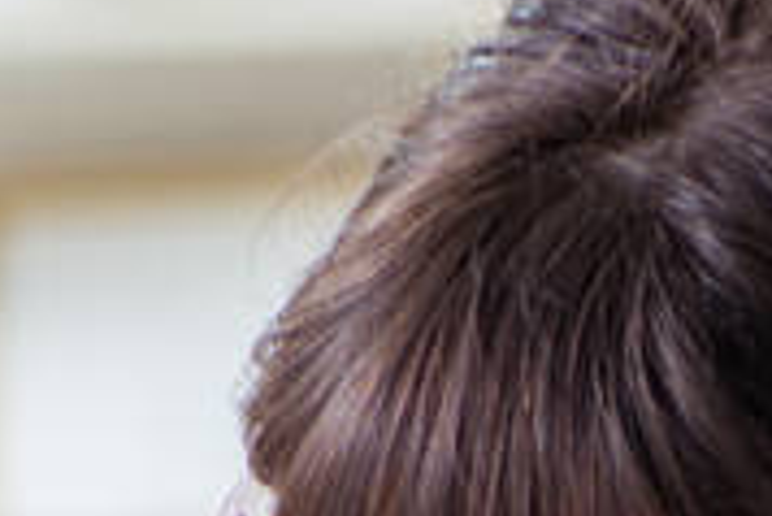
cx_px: 648
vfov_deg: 2.3
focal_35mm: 602
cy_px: 1203
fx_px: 12920
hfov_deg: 3.4
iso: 100
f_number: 5
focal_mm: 105
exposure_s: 1/100
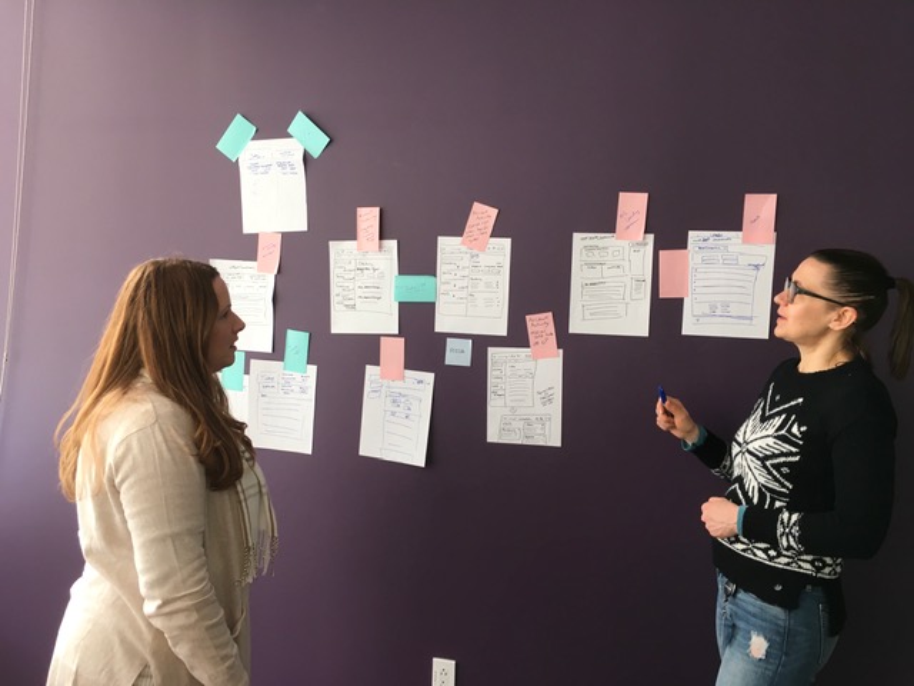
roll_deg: -2.2
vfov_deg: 48.2
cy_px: 343
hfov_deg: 61.7
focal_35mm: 29
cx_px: 457
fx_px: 766
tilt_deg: -5.8
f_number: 2.2
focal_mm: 4.15
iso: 25
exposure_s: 1/40
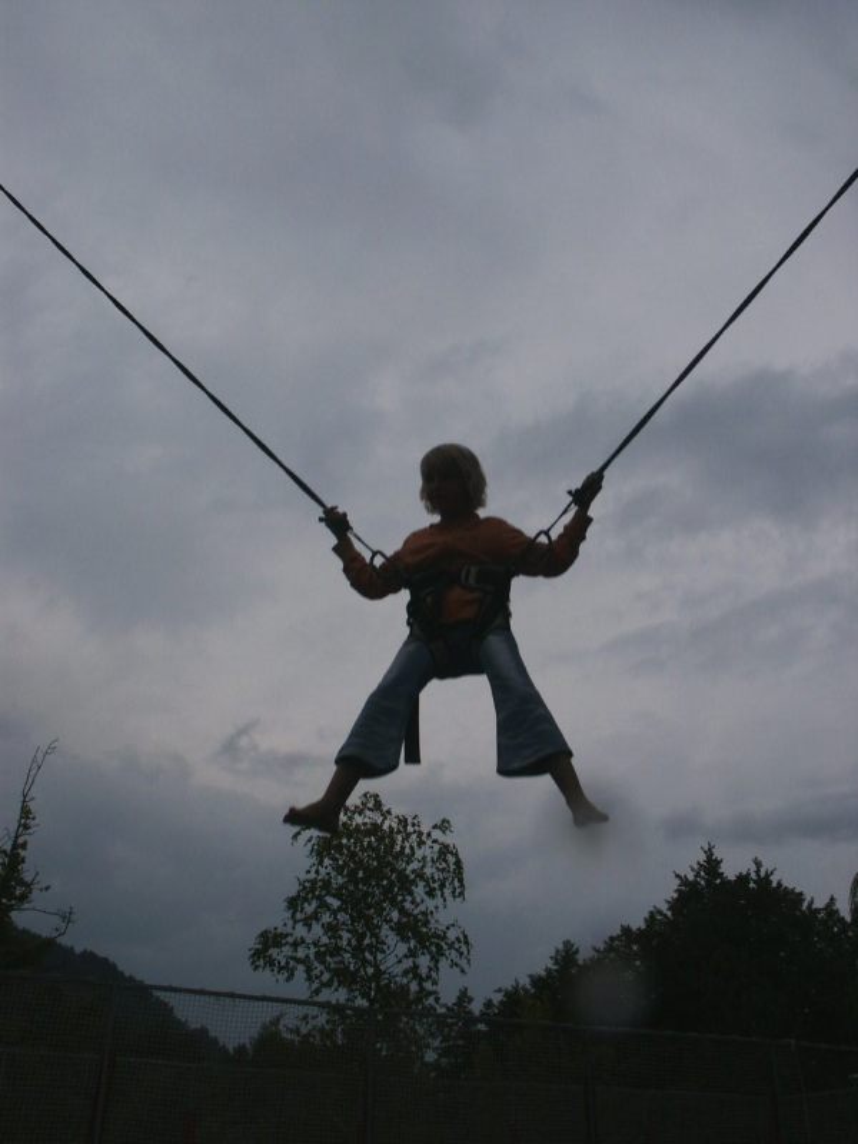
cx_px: 429
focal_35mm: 35
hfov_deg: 40.7
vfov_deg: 52.6
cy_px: 572
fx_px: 1157
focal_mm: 7.18
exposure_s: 1/180
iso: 64
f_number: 6.7
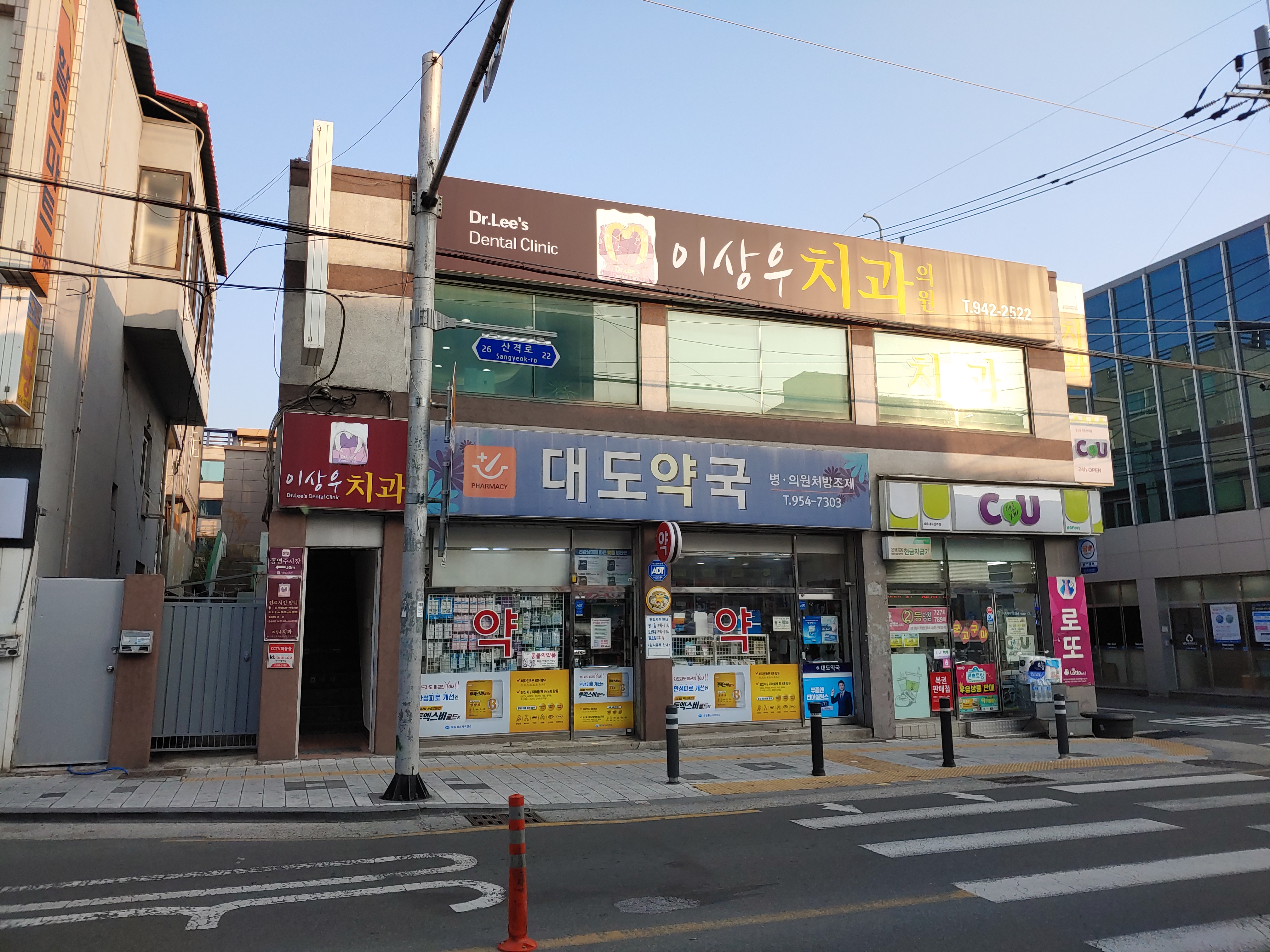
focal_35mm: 25
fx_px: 917
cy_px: 476
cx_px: 635
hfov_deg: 69.4
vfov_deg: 54.9
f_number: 1.5
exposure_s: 1/1942
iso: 100
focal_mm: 4.23
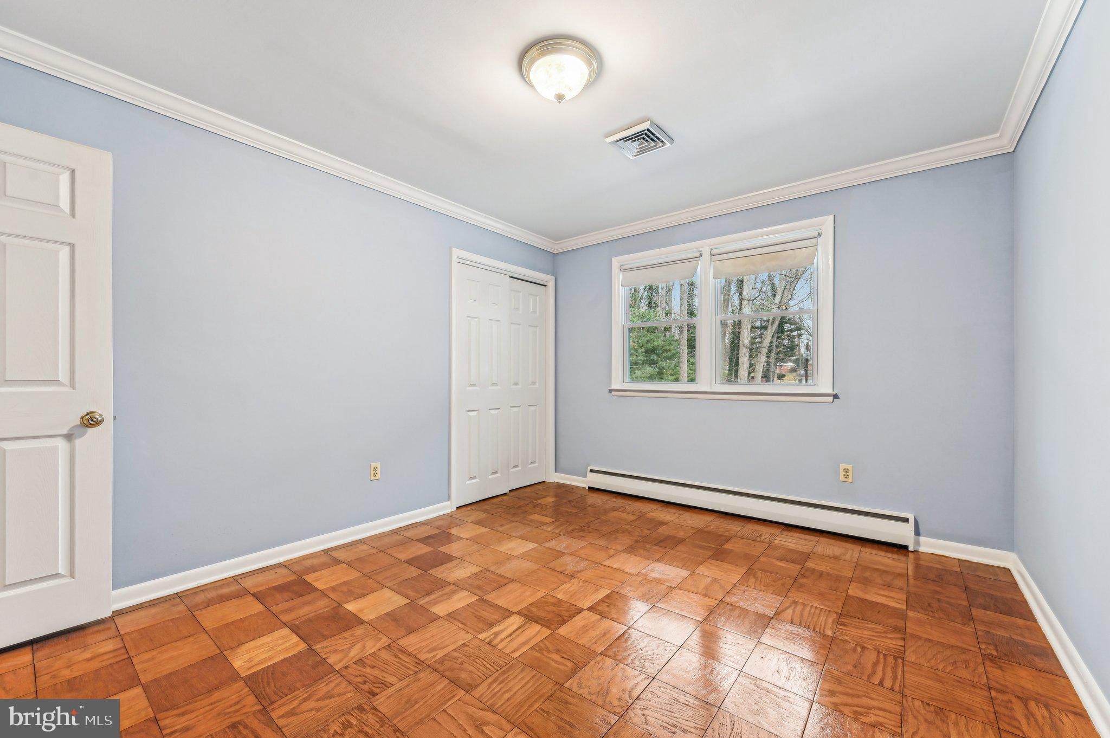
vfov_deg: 81.1
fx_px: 431
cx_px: 555
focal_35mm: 14
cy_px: 369
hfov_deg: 104.3
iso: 400
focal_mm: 14
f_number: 8
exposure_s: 1/10
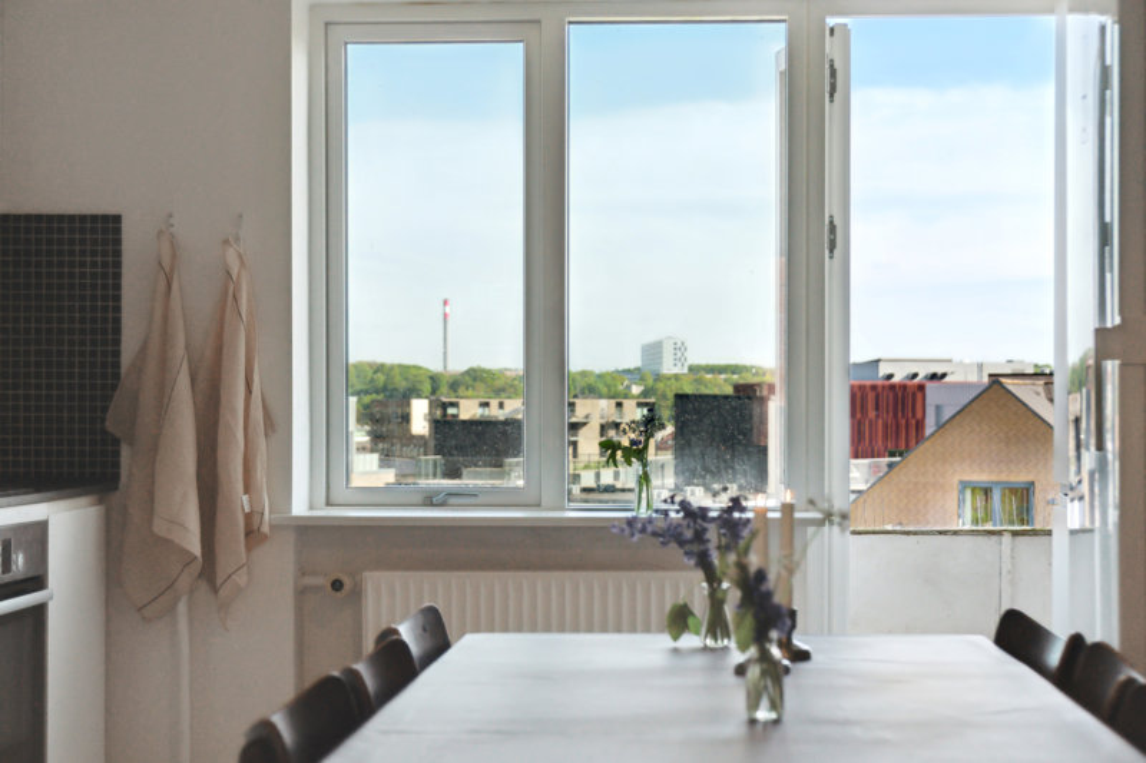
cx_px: 573
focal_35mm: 76
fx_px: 2435
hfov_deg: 26.5
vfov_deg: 17.8
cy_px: 382
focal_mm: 51
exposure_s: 1/1000
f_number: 4
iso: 200
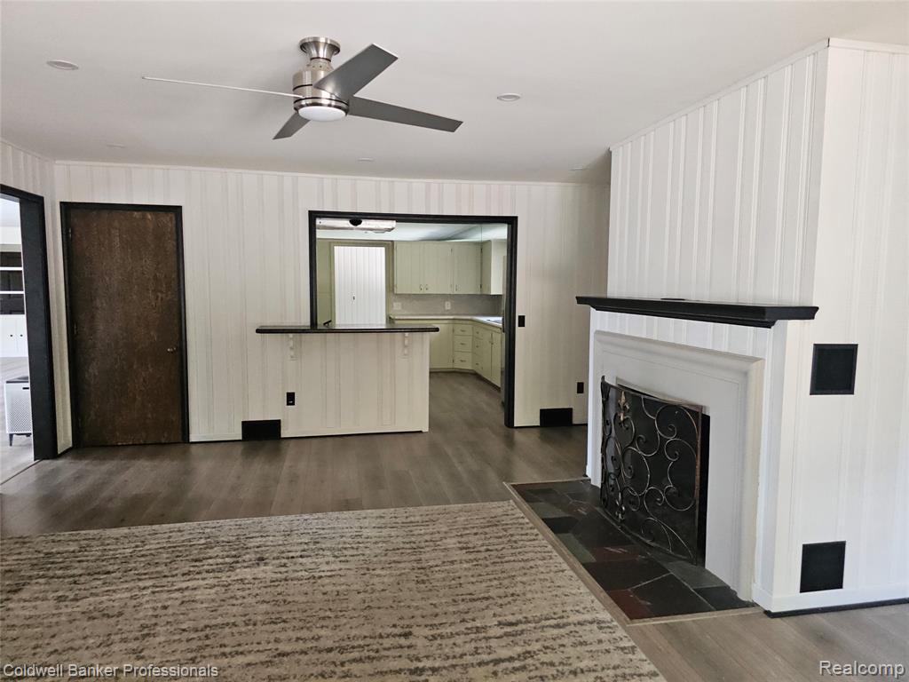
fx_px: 604
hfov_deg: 73.9
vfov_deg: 58.9
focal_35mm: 23
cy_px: 341
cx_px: 454
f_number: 1.7
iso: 1000
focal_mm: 6.3
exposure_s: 1/240
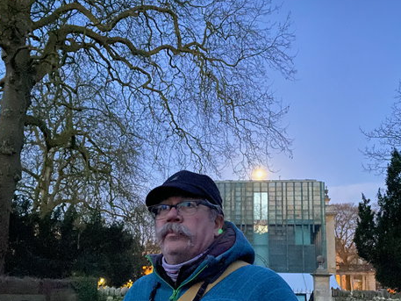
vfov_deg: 38.2
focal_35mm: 37
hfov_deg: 49.9
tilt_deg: +9.4
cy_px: 201
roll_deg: -0.2
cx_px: 237
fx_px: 429
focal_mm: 4.25
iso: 1000
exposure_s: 1/4
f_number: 1.8
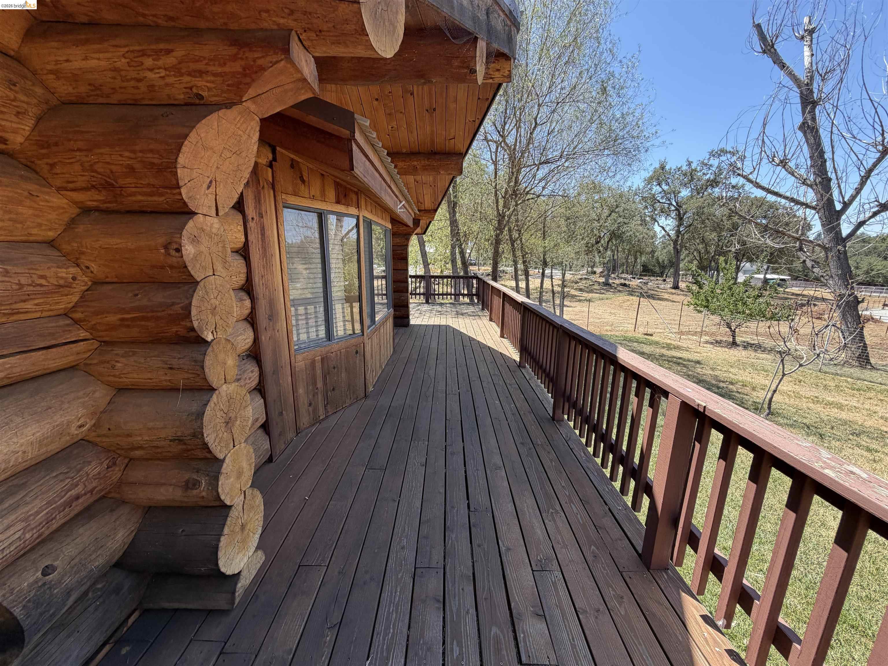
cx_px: 444
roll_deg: -0.4
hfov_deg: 102.1
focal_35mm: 14
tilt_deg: -11.9
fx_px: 359
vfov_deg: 85.7
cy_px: 333
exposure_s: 1/326
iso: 50
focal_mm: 2.22
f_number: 2.2
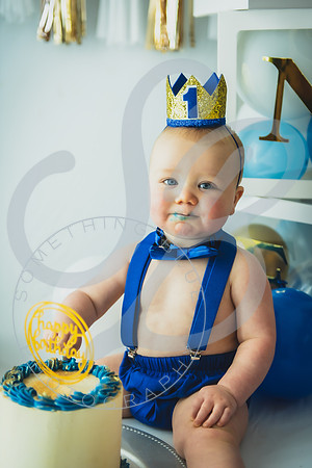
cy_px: 234
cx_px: 156
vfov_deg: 35.6
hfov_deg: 24.2
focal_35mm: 56
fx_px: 728
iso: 200
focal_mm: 56
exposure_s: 1/125
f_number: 2.8
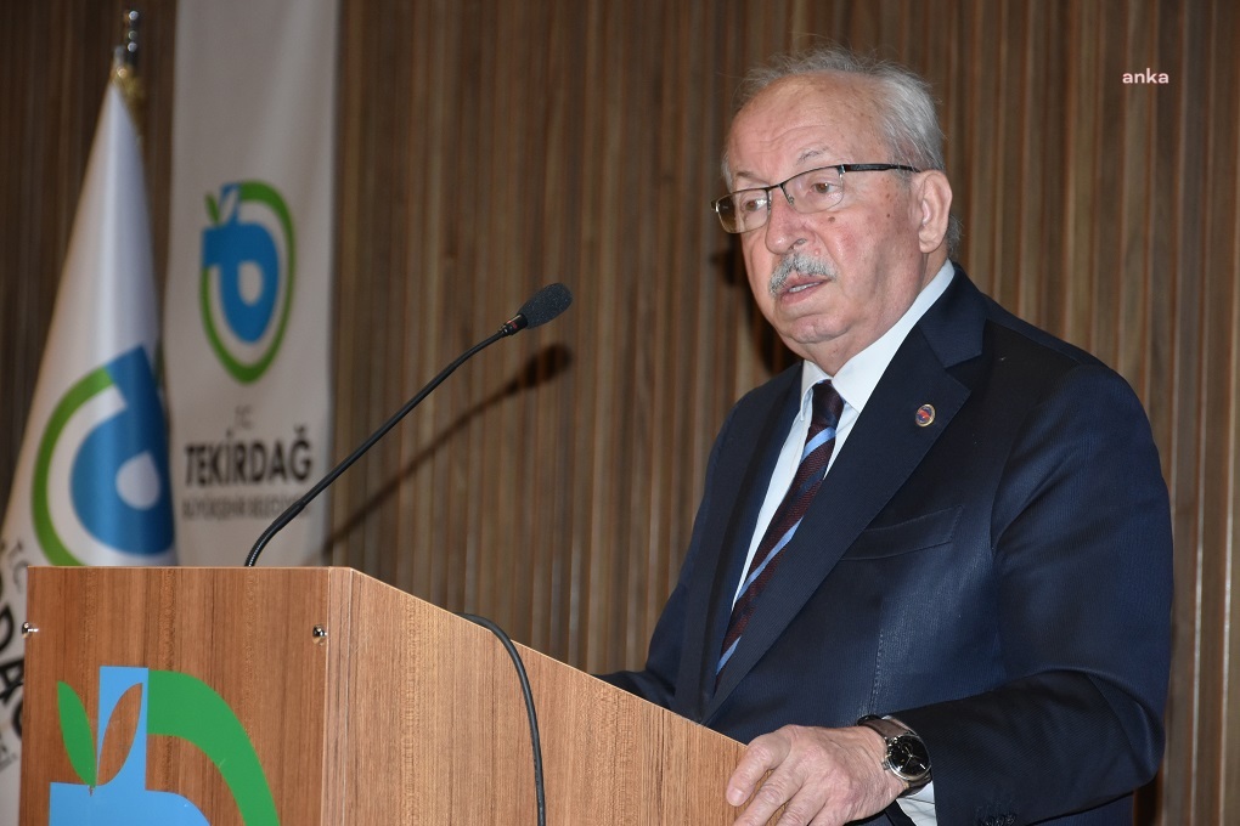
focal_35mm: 138
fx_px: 4753
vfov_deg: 9.9
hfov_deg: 14.9
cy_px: 413
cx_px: 620
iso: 1250
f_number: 5.6
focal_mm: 92
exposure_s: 1/60
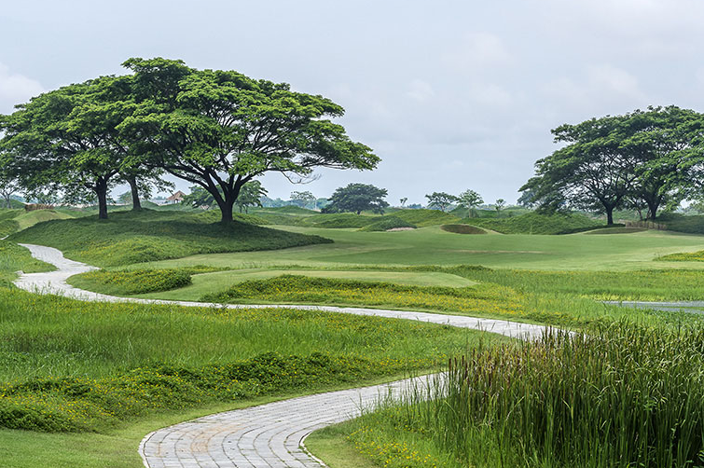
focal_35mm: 117
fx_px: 2286
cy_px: 239
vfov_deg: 11.7
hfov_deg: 17.5
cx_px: 380
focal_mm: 92
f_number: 22
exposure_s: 1/125
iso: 320
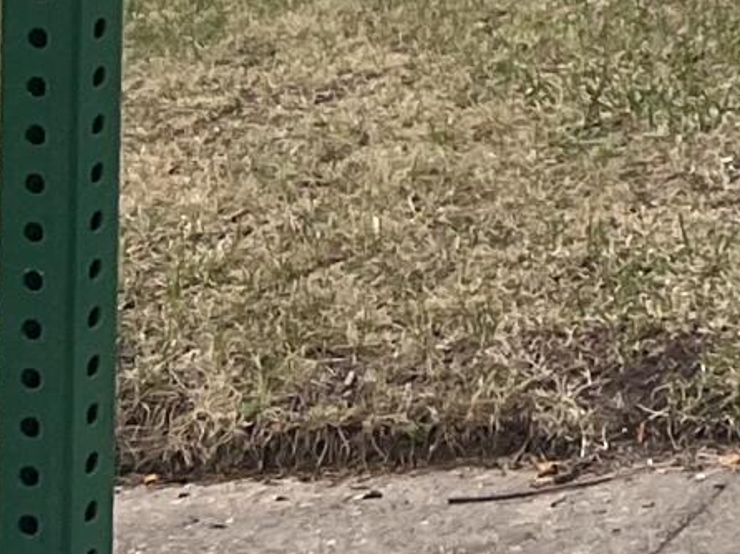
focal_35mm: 175
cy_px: -1083
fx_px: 3739
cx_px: 1843
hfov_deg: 9.8
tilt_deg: +6.2
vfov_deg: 7.5
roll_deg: +2.1
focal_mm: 5.7
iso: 50
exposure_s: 1/175
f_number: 1.5
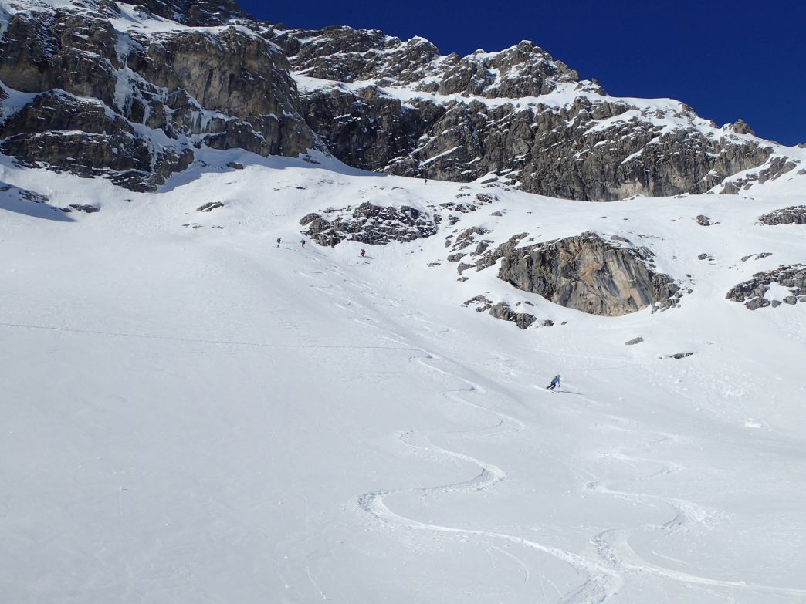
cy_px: 302
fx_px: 931
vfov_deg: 36.0
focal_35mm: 40
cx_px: 403
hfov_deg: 46.8
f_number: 11
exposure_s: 1/640
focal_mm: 7.34
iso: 200
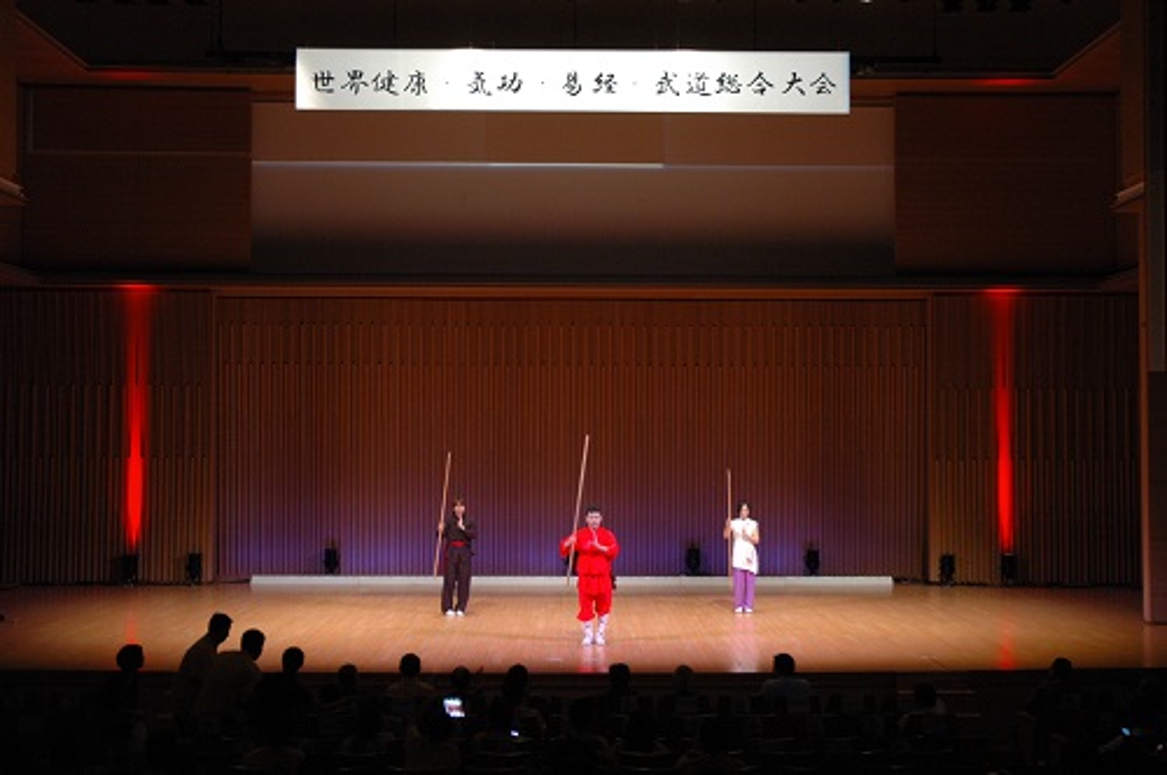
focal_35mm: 105
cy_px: 388
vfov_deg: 13.0
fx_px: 3399
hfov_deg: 19.5
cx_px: 584
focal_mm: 70
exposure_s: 1/20
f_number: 4.5
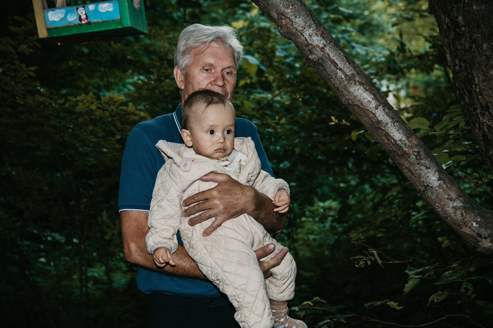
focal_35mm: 50
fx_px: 685
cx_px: 246
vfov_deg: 27.0
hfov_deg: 39.6
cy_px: 164
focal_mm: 50
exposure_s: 1/160
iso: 400
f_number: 4
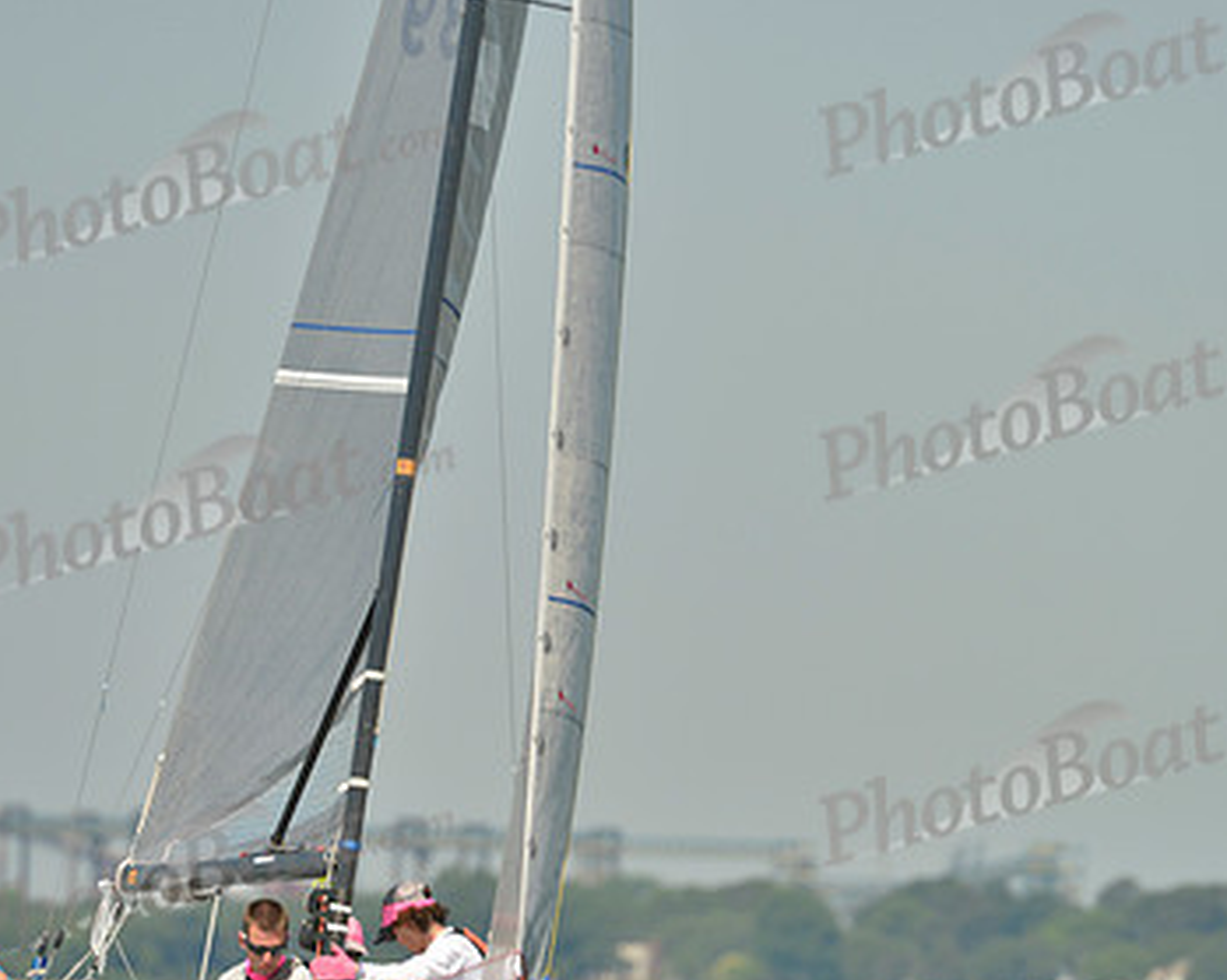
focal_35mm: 624
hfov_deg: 3.1
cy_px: 641
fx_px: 22654
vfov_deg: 2.5
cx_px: 640
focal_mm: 400
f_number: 5.6
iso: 200
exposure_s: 1/1250
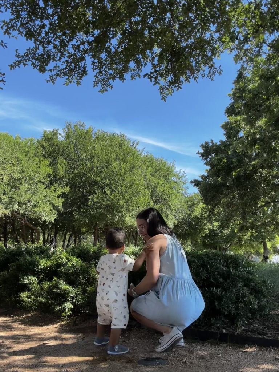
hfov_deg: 46.8
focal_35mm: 30
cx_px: 140
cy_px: 186
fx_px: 322
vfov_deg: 60.0
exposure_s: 1/587
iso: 25
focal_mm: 2.69
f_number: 1.9
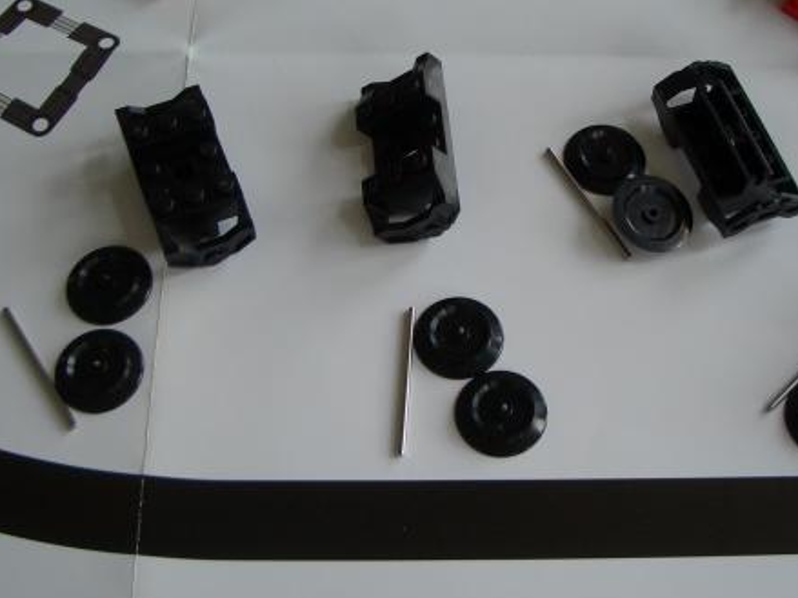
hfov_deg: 37.2
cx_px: 505
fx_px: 1175
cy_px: 291
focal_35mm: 51
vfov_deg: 28.5
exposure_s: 1/125
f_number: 2.6
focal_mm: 5.8
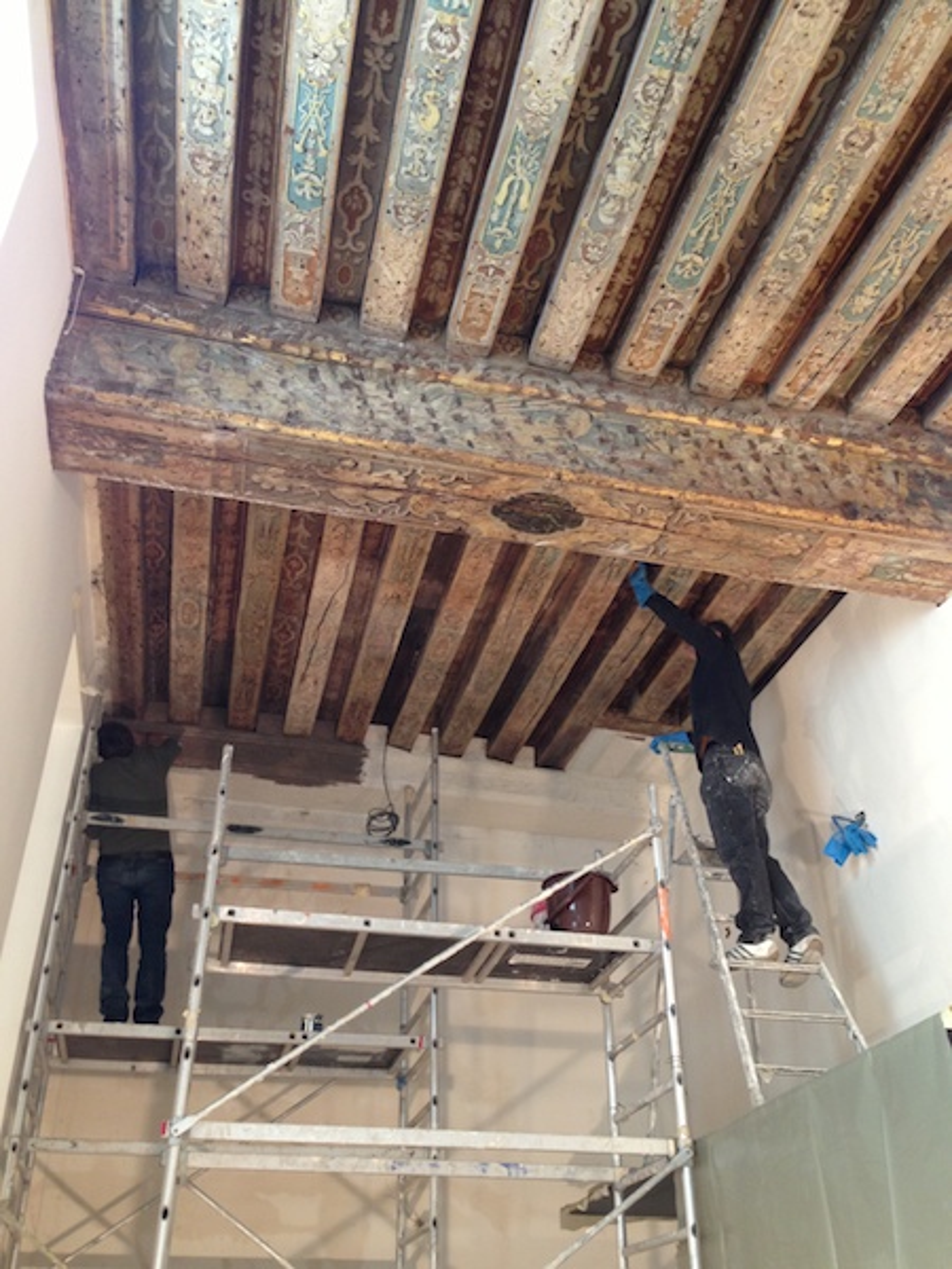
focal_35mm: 33
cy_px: 634
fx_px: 1210
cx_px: 476
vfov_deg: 55.4
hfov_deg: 42.9
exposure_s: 1/20
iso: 100
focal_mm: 4.13
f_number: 2.4
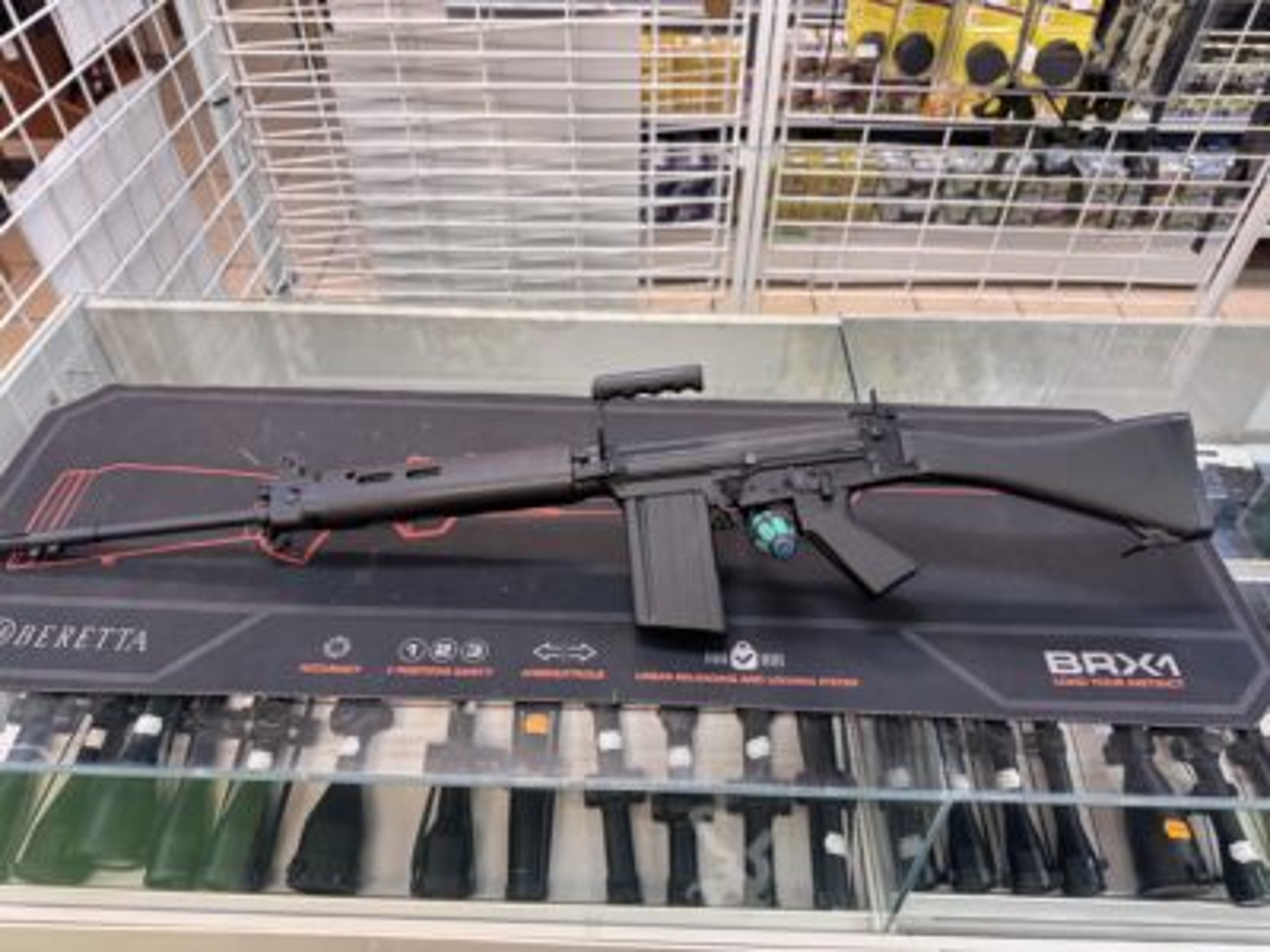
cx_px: 635
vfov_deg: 56.8
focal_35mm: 24
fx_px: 881
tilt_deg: -44.4
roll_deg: -0.3
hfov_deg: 71.6
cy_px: 476
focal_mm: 6.76
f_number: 1.78
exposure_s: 1/50
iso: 320
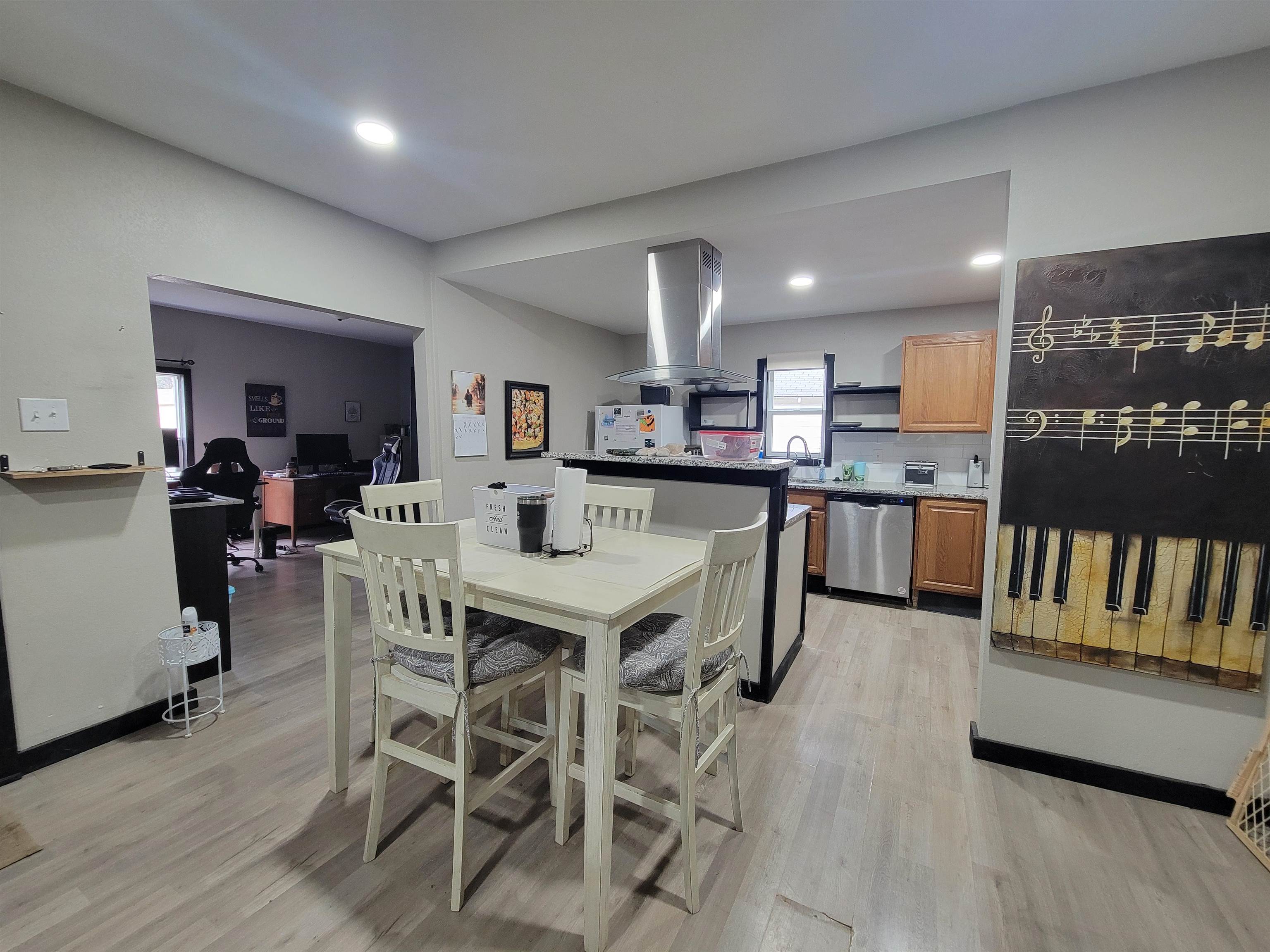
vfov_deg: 89.9
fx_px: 477
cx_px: 635
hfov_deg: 106.2
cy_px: 476
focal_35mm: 13
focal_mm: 2.2
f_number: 2.2
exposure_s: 1/30
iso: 320
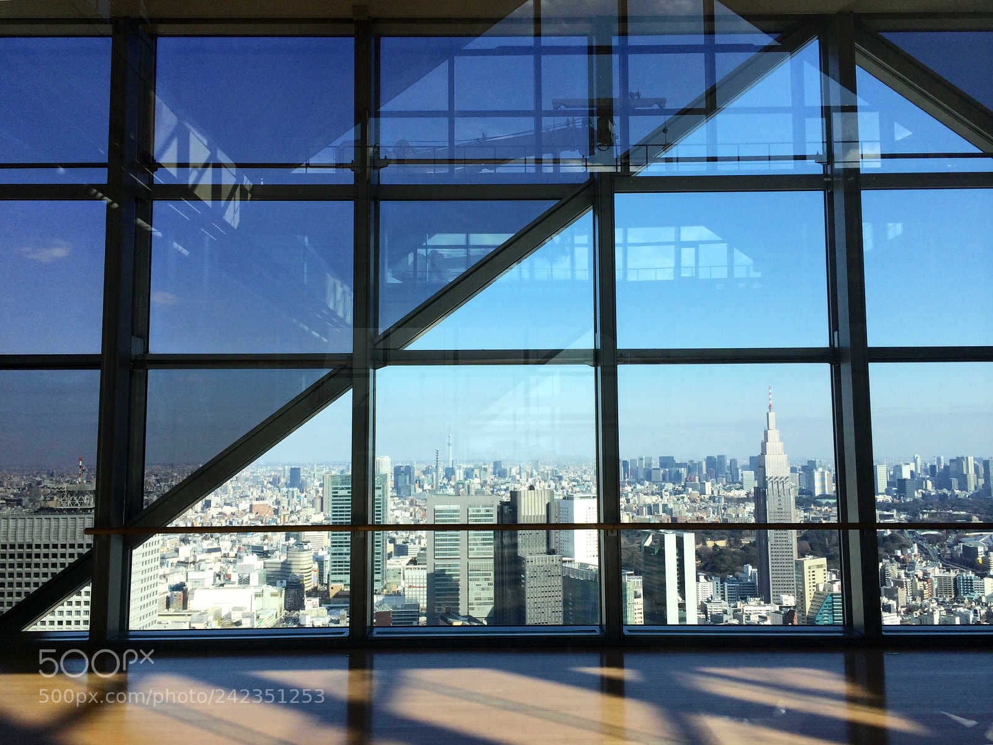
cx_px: 496
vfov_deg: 46.8
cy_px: 372
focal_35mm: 30
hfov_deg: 59.9
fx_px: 861
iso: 32
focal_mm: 4.12
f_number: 2.2
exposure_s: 1/1325
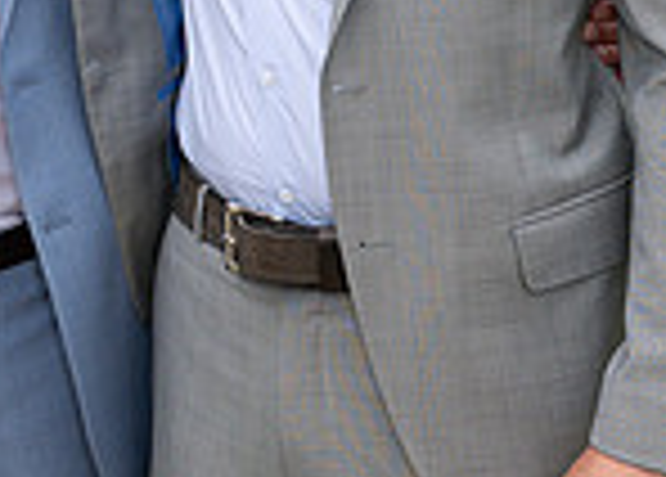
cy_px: -166
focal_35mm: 158
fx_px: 2991
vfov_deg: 9.0
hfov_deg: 12.1
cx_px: -328
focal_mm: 35
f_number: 8
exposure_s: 1/250
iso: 160
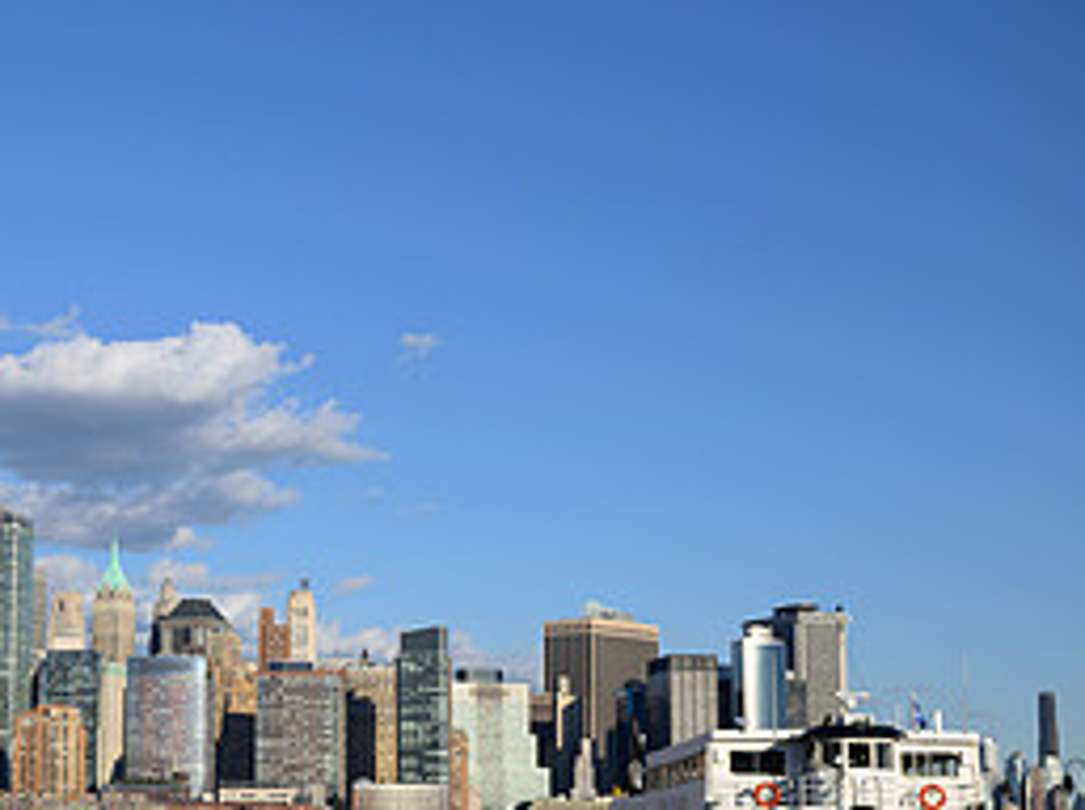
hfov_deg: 24.5
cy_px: 555
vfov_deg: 19.5
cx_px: -68
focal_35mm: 75
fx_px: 2348
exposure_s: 1/800
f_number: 5.6
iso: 100
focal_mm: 34.5
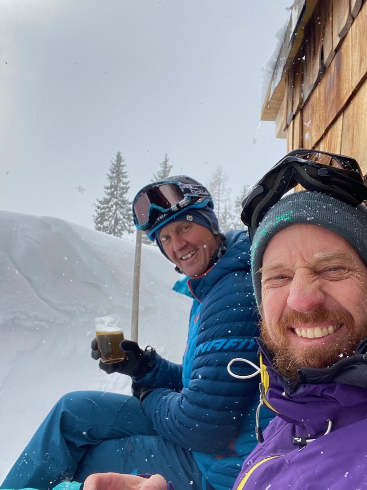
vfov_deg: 60.0
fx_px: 424
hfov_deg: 46.8
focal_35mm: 30
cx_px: 184
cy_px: 245
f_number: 2.2
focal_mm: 2.71
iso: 25
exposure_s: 1/607
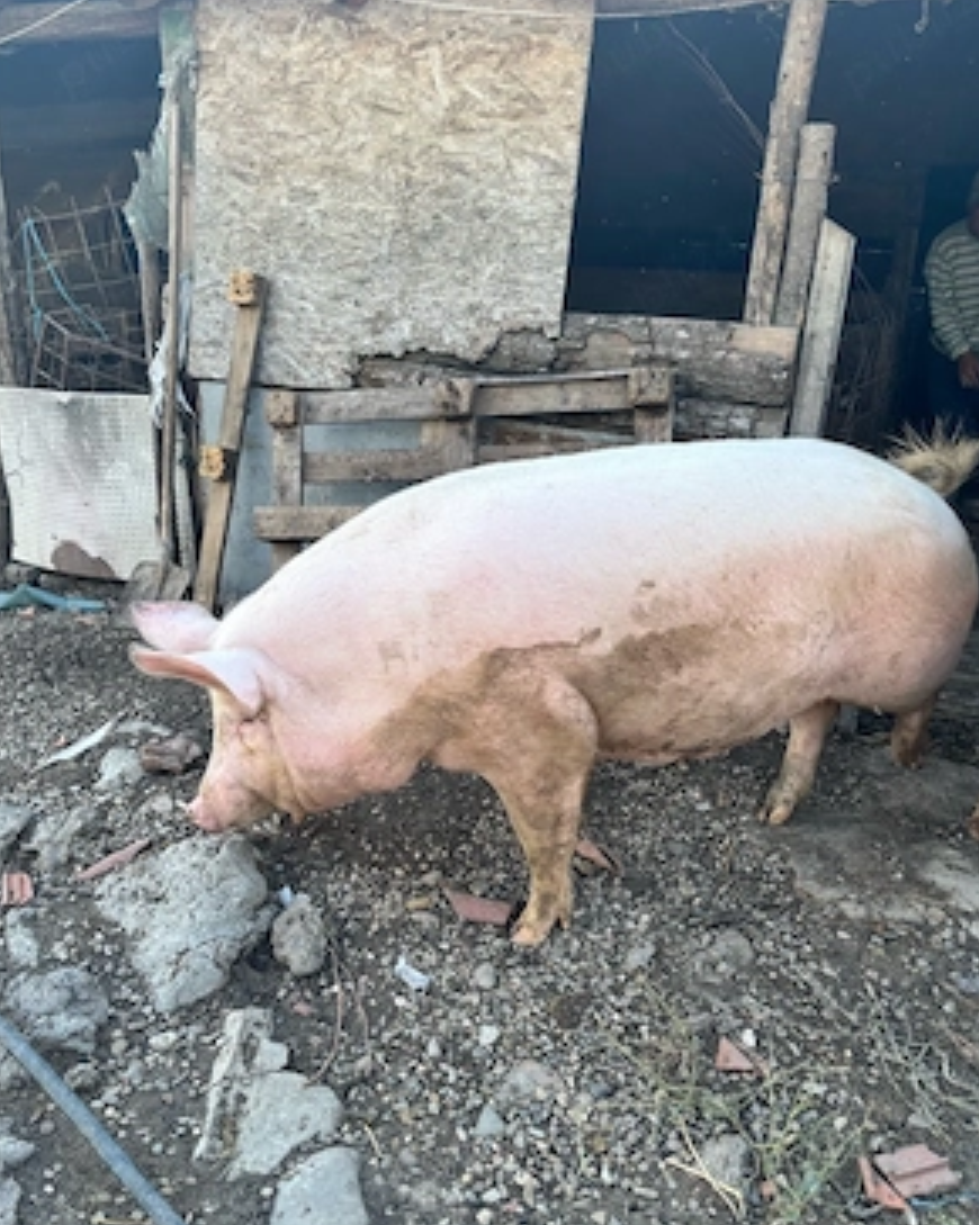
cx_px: 493
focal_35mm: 28
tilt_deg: -17.5
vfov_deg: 62.2
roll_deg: -2.4
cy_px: 577
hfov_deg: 51.5
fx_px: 1015
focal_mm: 5.96
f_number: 1.6
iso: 50
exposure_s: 1/271
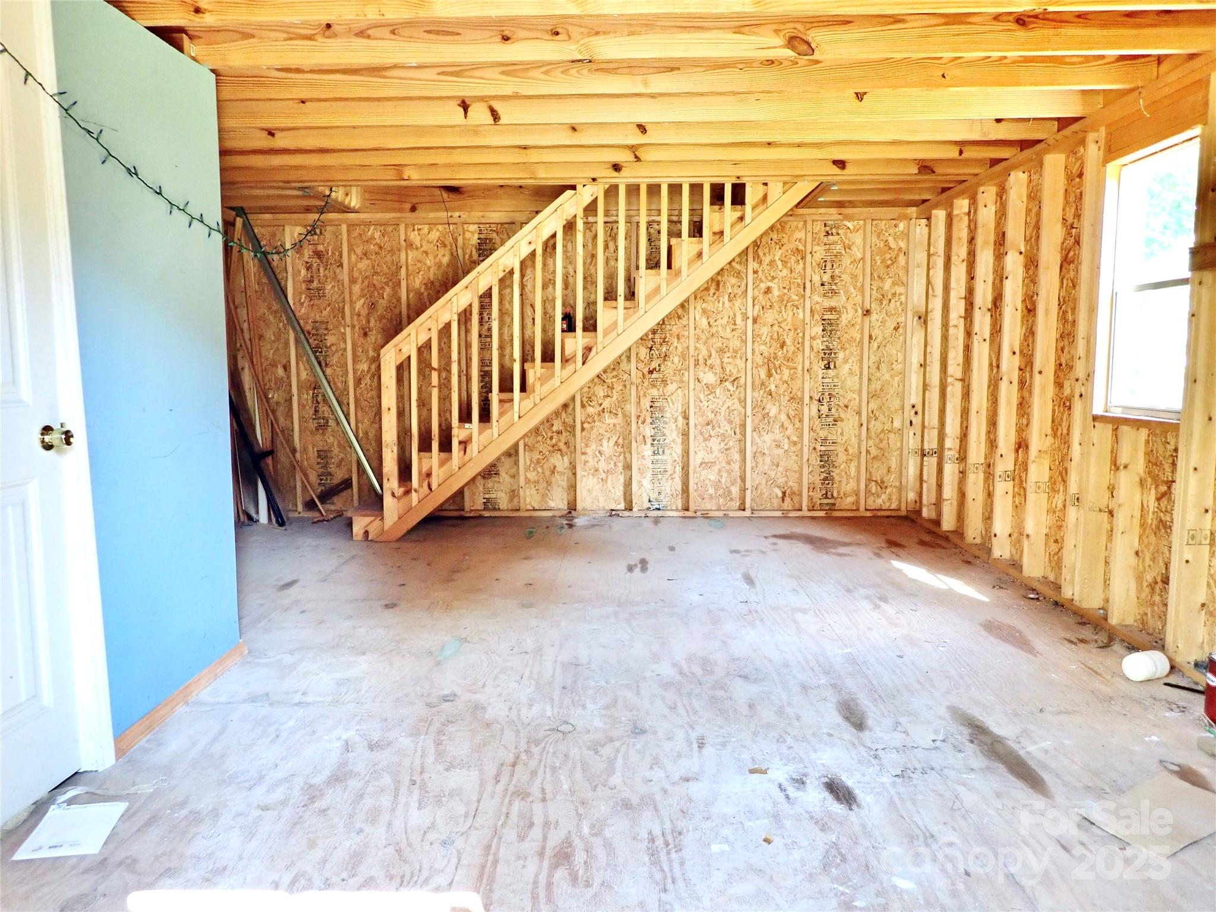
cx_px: 608
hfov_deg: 69.4
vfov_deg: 54.9
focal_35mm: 25
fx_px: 878
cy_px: 456
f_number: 2
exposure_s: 1/30
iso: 250
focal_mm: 4.5
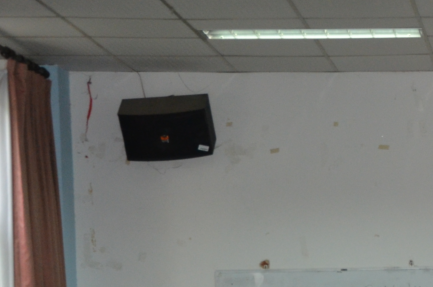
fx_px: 2017
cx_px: 610
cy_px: 405
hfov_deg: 11.8
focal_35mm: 168
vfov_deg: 8.0
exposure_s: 1/60
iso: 800
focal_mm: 34
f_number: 4.2
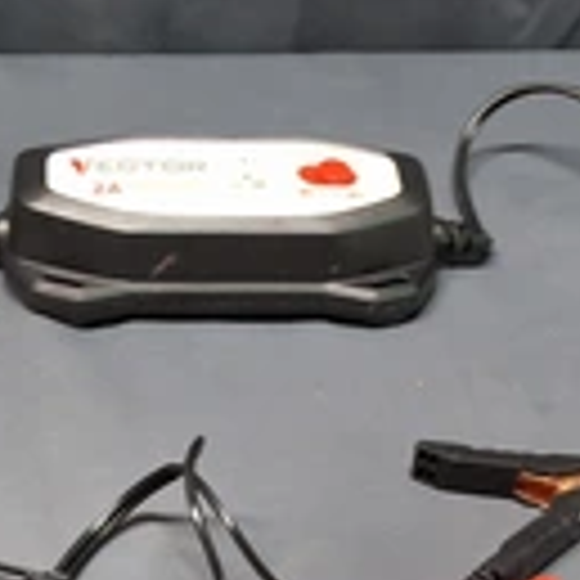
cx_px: 256
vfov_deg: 21.2
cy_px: 656
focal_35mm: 77
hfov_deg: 22.5
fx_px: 1460
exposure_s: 1/30
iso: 200
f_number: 1.9
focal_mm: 2.91
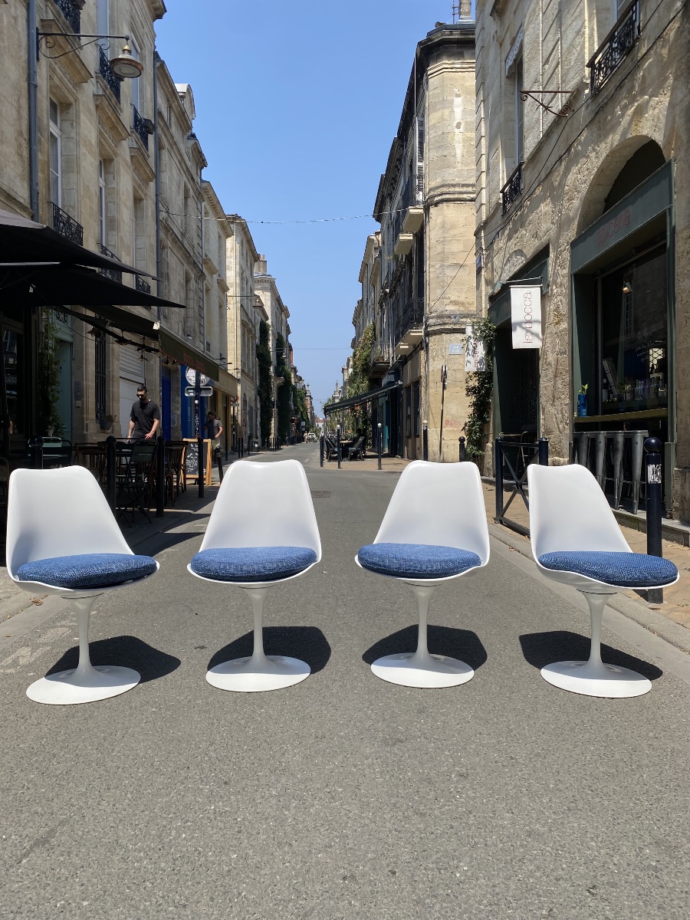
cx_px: 345
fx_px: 691
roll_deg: -0.4
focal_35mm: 26
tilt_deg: -1.4
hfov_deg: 53.1
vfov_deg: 67.3
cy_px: 460
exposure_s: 1/3125
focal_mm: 4.25
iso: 32
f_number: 1.8
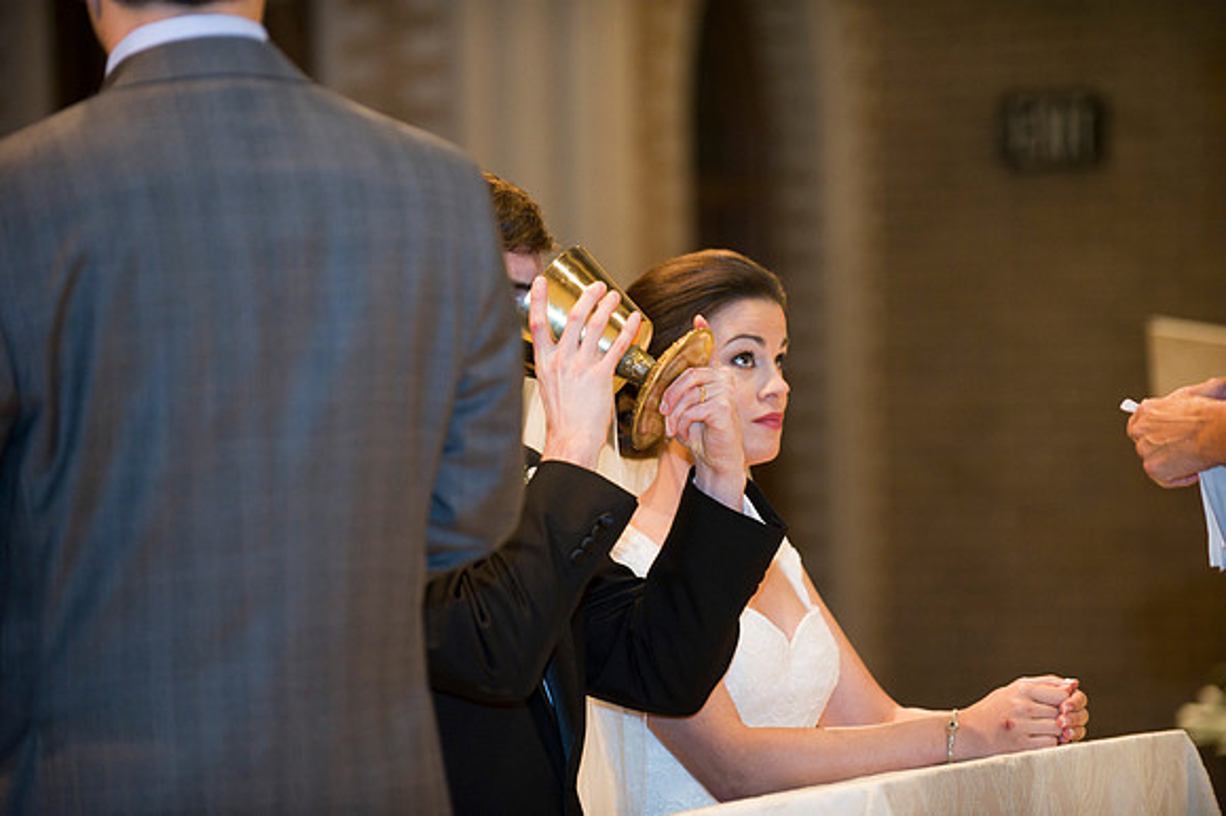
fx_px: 5446
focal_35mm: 160
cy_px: 408
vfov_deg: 8.6
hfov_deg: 12.8
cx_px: 613
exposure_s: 1/80
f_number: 2.8
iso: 1600
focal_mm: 160
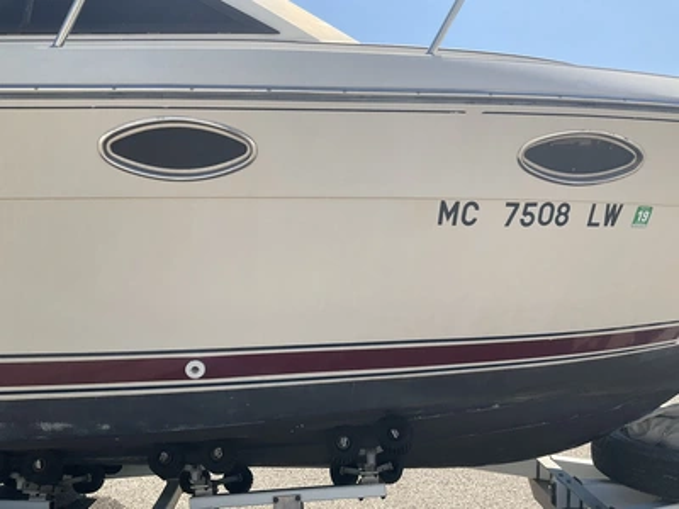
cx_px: 340
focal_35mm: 29
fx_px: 569
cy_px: 254
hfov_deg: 61.7
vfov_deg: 48.2
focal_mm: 3
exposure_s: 1/1730
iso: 25
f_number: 1.8
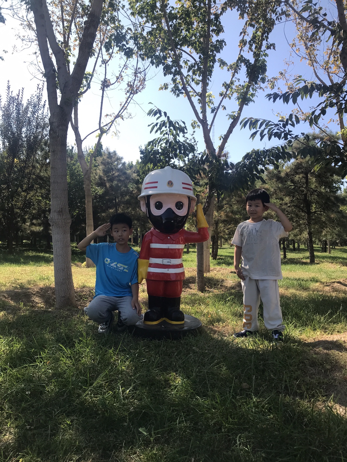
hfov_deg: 49.7
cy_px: 231
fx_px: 374
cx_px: 174
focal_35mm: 28
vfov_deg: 63.4
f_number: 1.8
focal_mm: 3.99
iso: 20
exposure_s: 1/1064
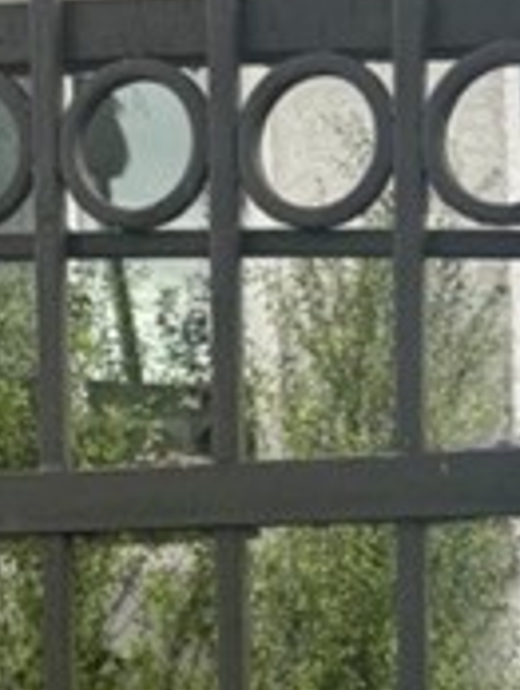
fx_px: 2817
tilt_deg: -0.3
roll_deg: +1.8
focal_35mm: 141
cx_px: 155
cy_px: 761
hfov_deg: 10.5
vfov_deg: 13.7
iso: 100
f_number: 1.78
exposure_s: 1/955
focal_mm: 6.76
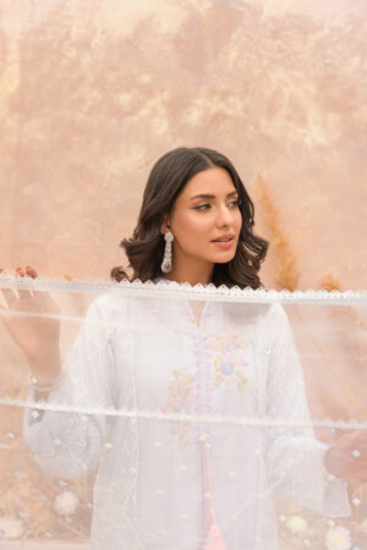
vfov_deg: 36.2
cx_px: 184
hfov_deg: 24.6
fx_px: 841
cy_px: 275
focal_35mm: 55
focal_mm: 55
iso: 160
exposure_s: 1/250
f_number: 4
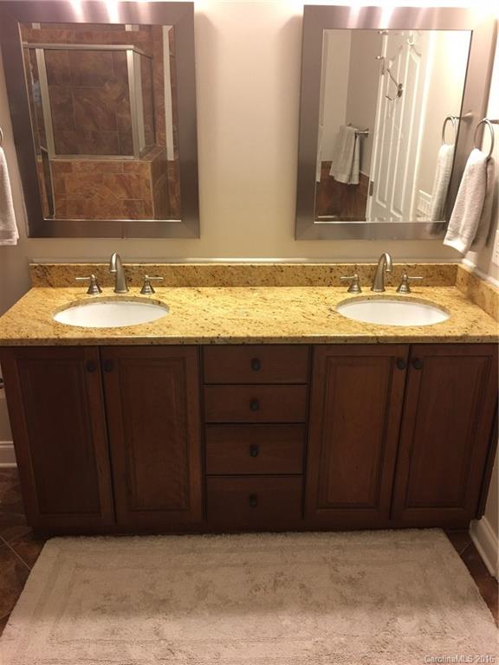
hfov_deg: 48.2
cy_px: 332
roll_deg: -1.2
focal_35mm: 29
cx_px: 250
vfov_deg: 61.7
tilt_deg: -21.4
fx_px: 557
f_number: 2.2
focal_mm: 4.15
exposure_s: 1/15
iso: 50
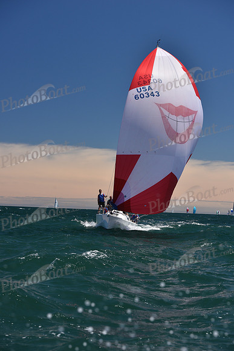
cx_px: 117
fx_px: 682
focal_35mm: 70
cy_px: 176
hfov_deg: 19.5
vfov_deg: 28.8
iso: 250
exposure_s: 1/800
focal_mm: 70
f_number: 6.3
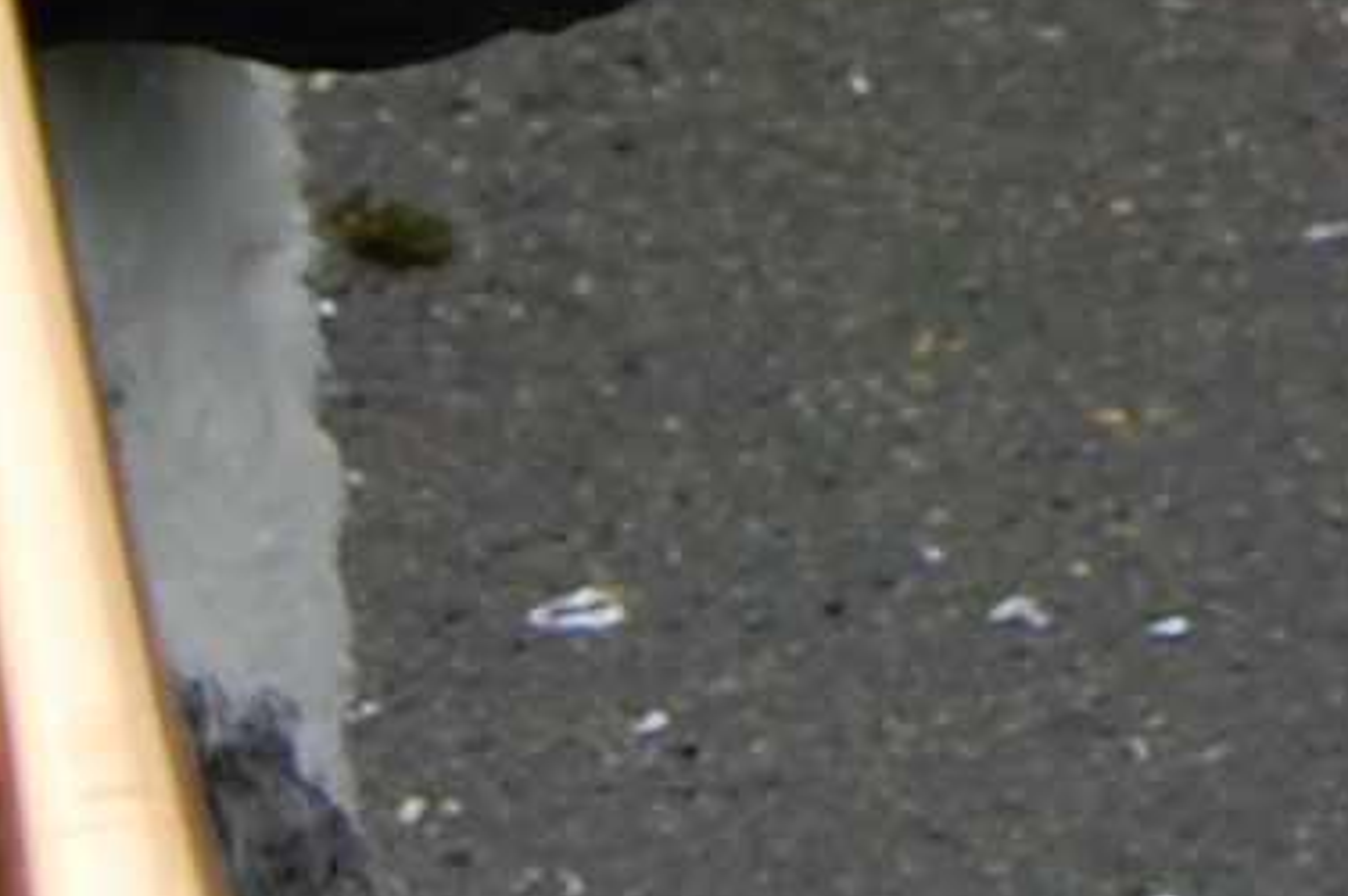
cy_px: -1340
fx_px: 11672
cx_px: 3377
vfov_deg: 4.3
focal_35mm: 312
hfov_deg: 6.3
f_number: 5.6
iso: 220
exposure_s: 1/125
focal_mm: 26
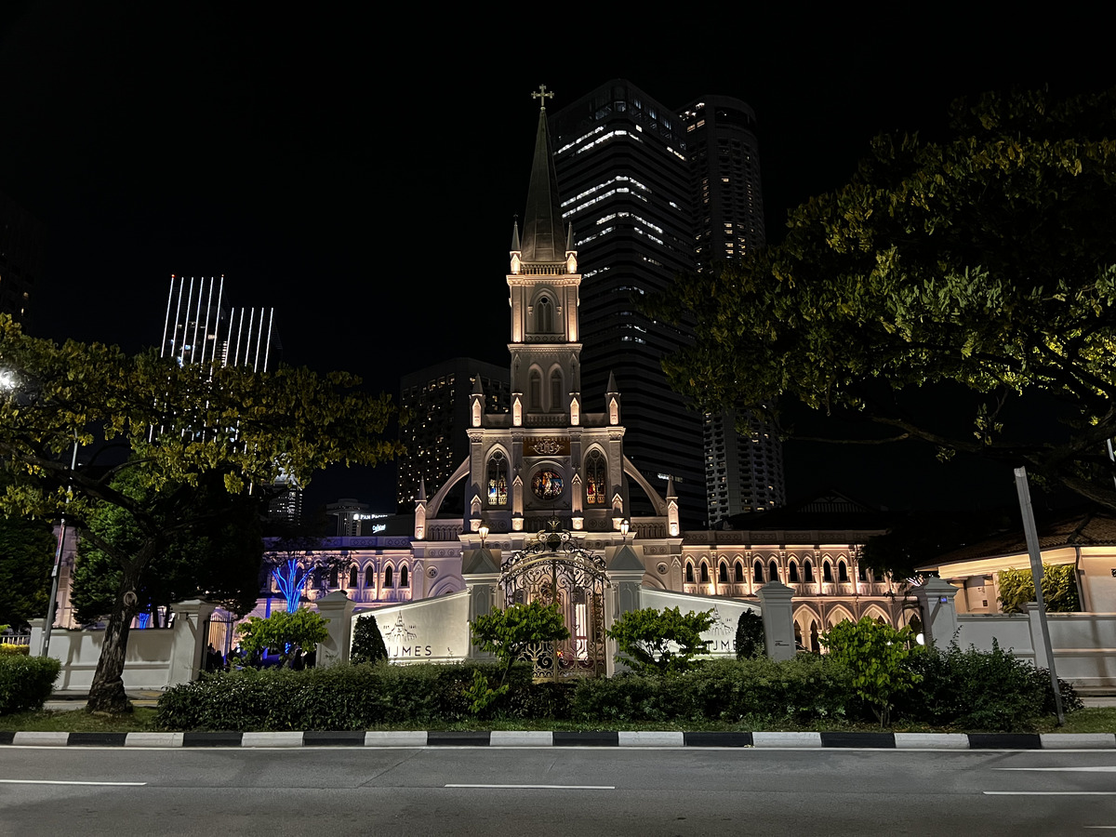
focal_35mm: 26
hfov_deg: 67.3
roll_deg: +0.7
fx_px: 838
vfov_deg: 53.1
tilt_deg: +14.3
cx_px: 558
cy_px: 418
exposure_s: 1/33
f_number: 1.5
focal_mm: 5.7
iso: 500
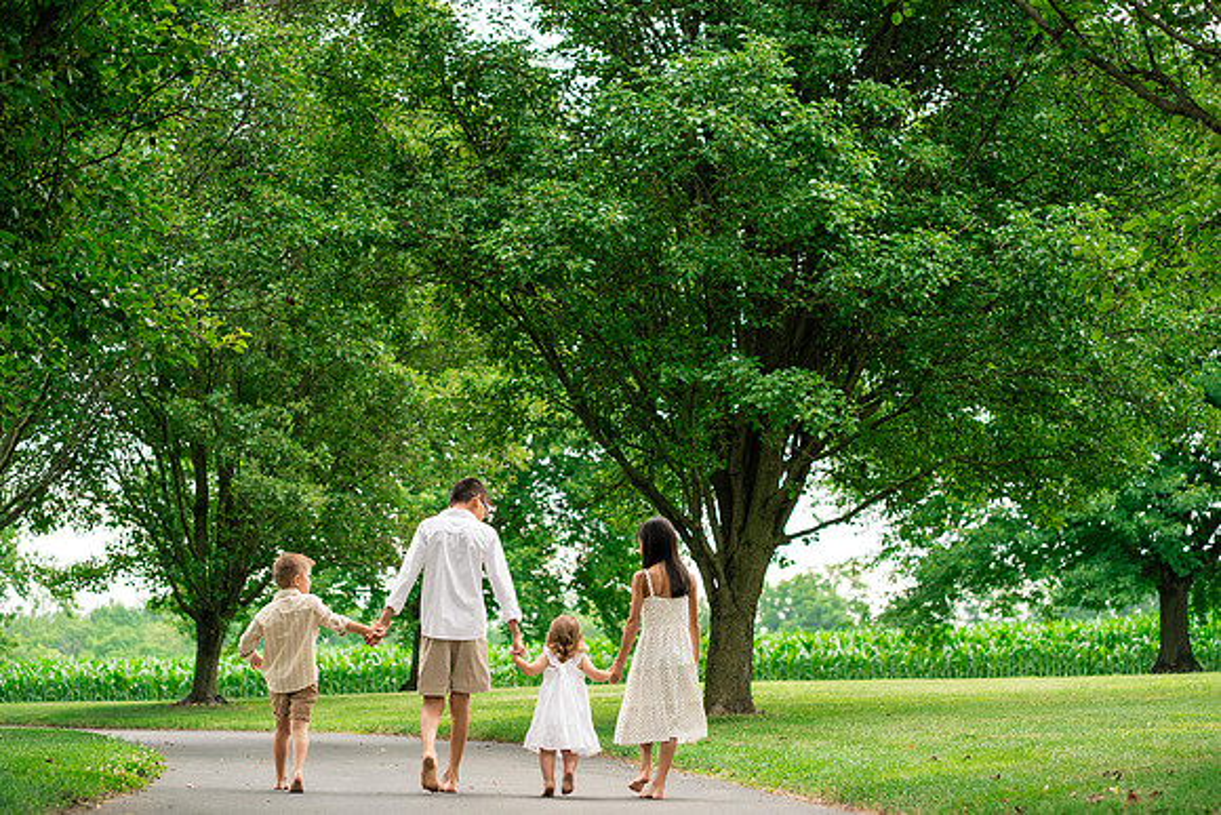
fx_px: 2883
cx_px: 610
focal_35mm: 85
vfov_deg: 16.1
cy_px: 408
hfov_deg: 23.9
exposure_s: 1/500
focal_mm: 85
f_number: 3.5
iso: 500
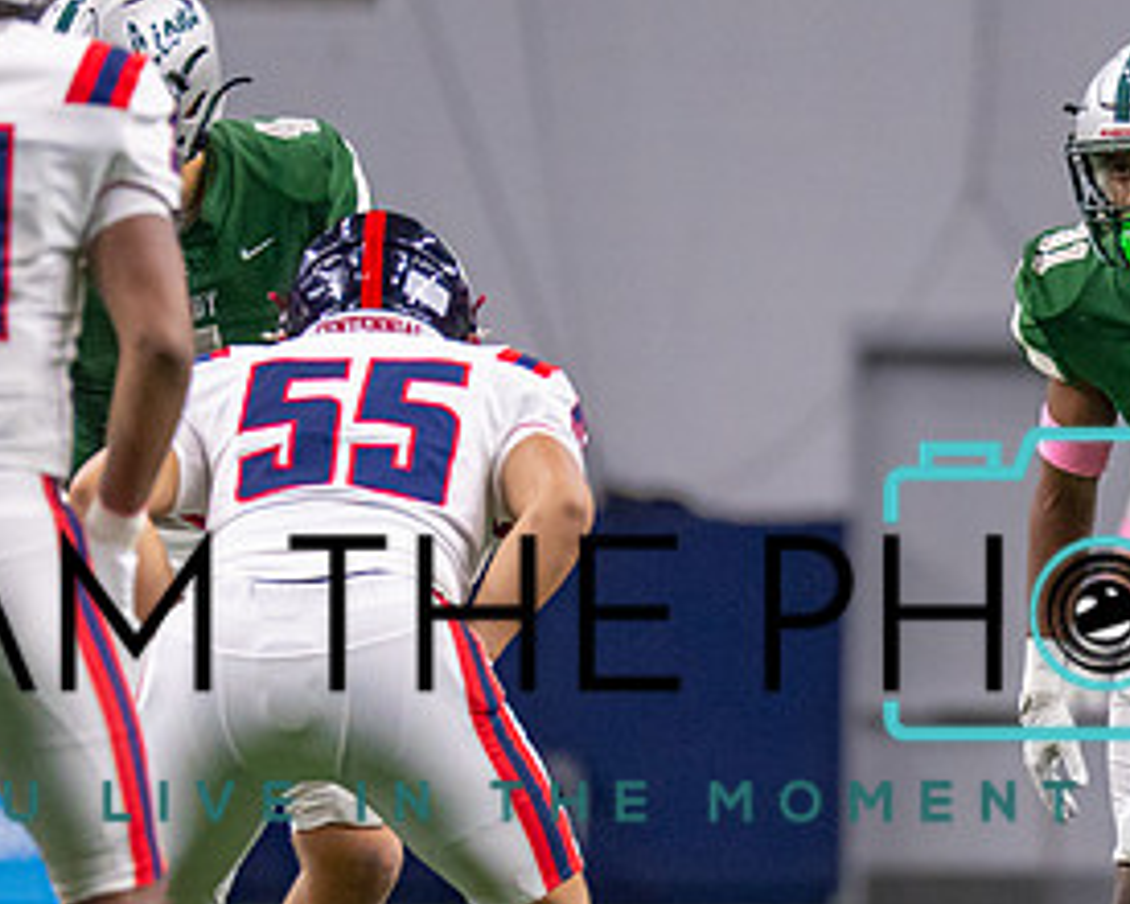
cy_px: 445
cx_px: 1146
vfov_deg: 2.0
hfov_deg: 2.5
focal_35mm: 770
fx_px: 25752
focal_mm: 200
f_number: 2.8
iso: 2500
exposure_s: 1/1000
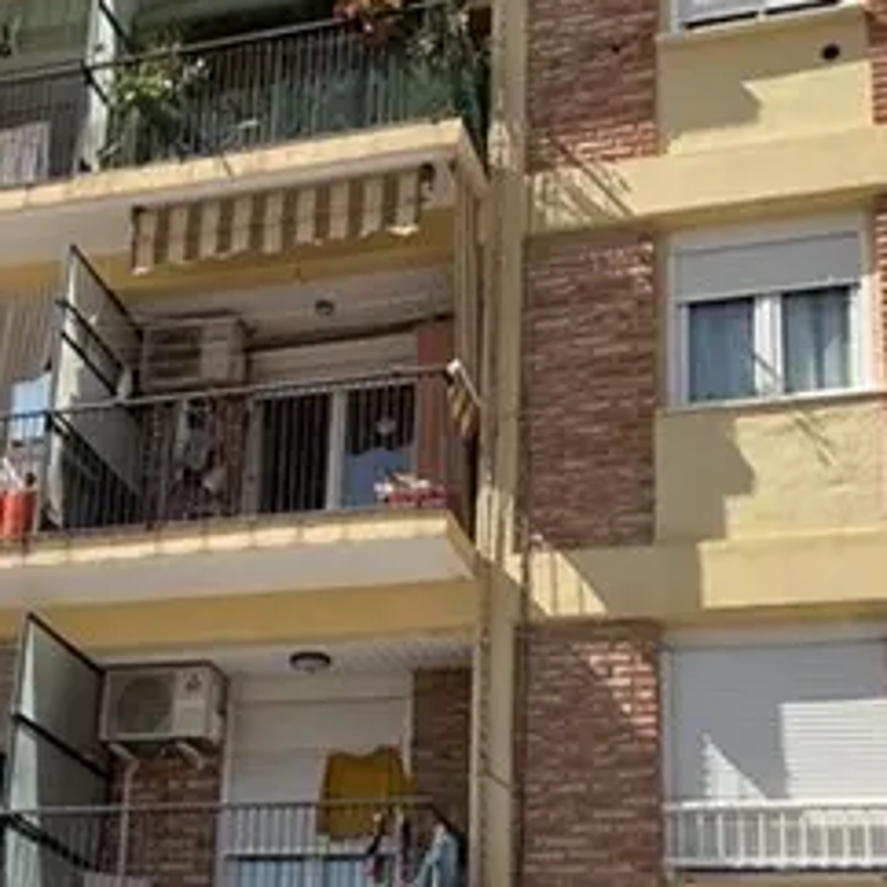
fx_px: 1971
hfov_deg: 25.0
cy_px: 574
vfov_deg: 25.3
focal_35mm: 68
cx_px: 187
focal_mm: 3
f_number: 1.8
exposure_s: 1/1626
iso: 16
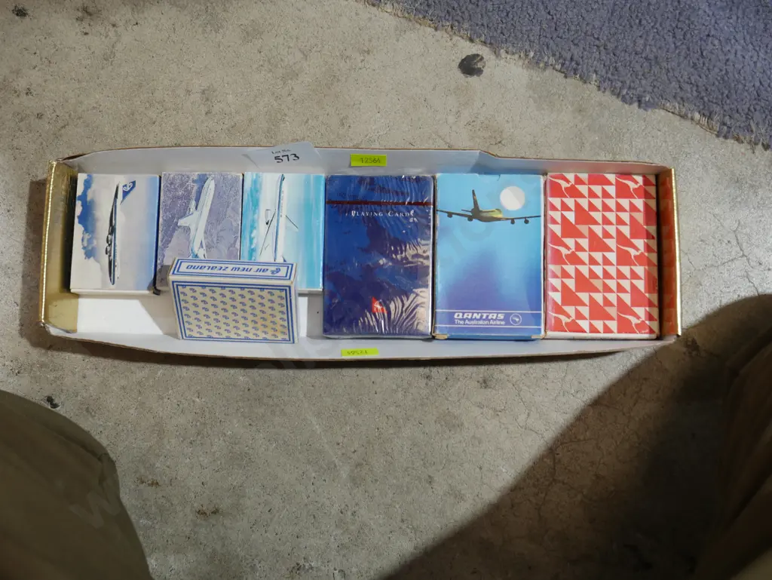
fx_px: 892
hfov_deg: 46.8
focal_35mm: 40
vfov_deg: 36.0
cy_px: 290
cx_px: 386
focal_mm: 20
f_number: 4.5
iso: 500
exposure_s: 1/60
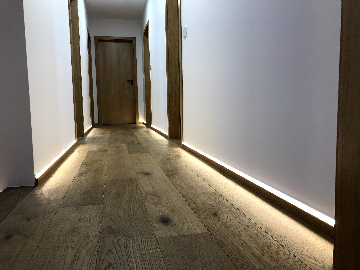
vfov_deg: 49.7
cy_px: 135
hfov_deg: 63.4
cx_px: 180
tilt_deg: -4.4
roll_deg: +0.9
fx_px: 291
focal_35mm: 28
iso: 25
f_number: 1.8
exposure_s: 1/33
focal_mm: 3.99
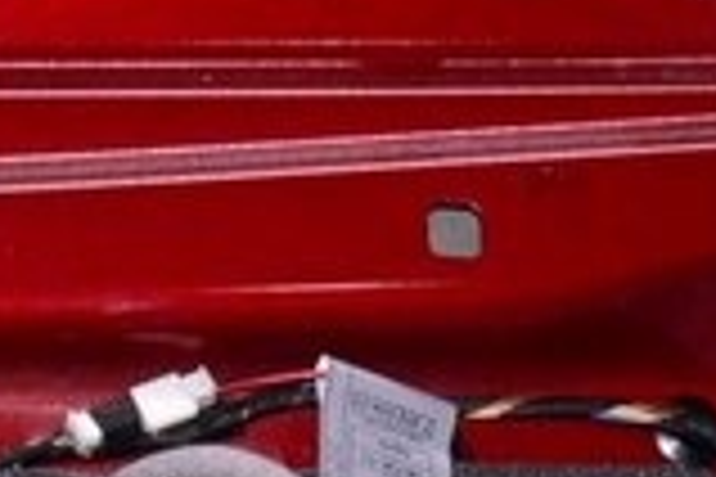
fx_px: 4216
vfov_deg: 6.1
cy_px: -808
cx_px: -131
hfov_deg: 9.6
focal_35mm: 212
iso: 1600
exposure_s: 1/200
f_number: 8
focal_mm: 22
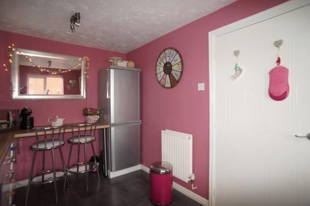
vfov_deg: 53.0
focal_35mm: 24
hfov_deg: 73.8
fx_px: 206
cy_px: 103
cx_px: 155
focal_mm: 16
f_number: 4
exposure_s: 1/30
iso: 200
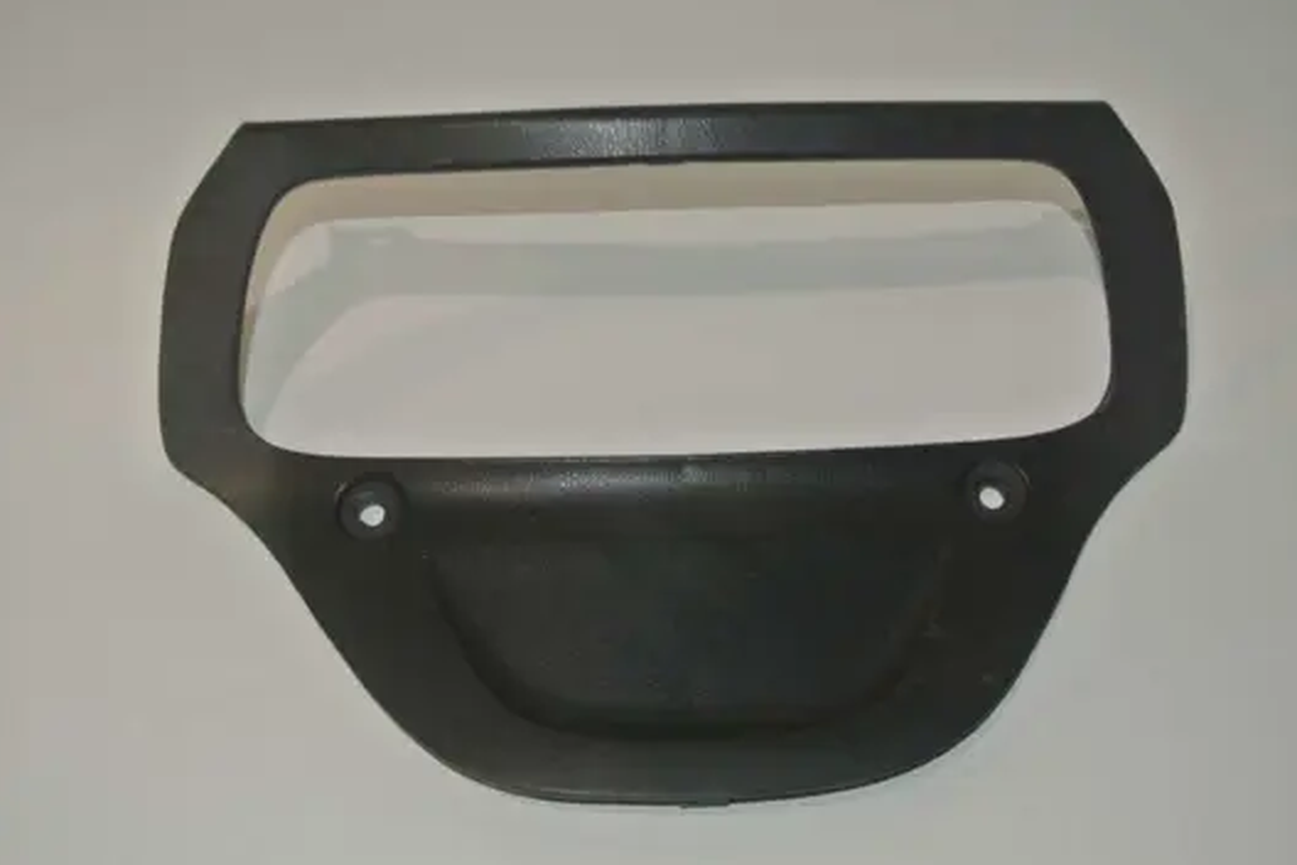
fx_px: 1873
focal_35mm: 52
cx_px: 651
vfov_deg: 26.0
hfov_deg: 38.2
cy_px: 432
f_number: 4.8
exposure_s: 1/60
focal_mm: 18.9
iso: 200
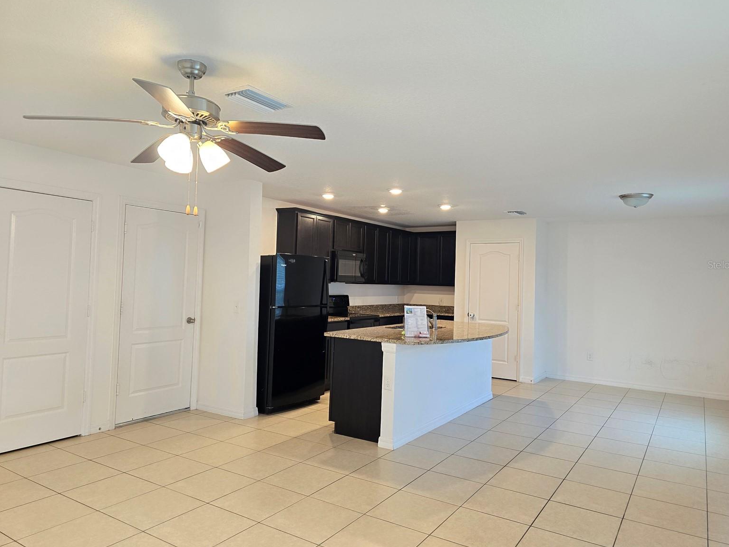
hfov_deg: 71.6
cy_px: 264
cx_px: 372
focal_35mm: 24
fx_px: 505
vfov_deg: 56.8
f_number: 1.7
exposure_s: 1/120
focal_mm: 6.3
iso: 400
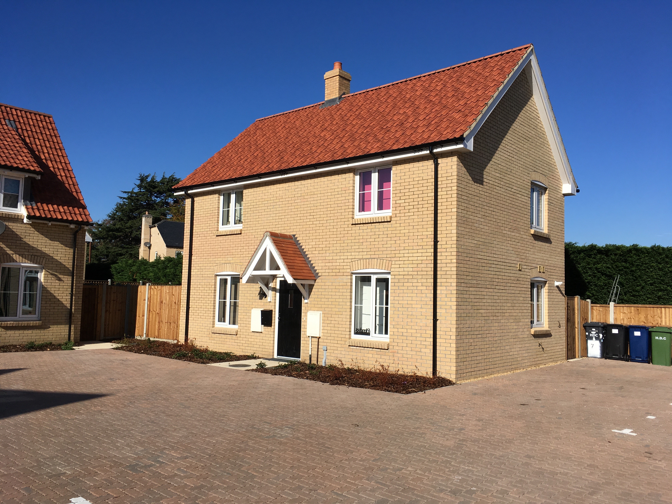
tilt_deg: +3.2
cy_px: 252
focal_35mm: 29
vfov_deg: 48.2
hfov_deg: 61.7
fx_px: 563
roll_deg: -1.4
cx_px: 336
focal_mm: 4.15
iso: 25
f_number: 2.2
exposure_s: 1/2653
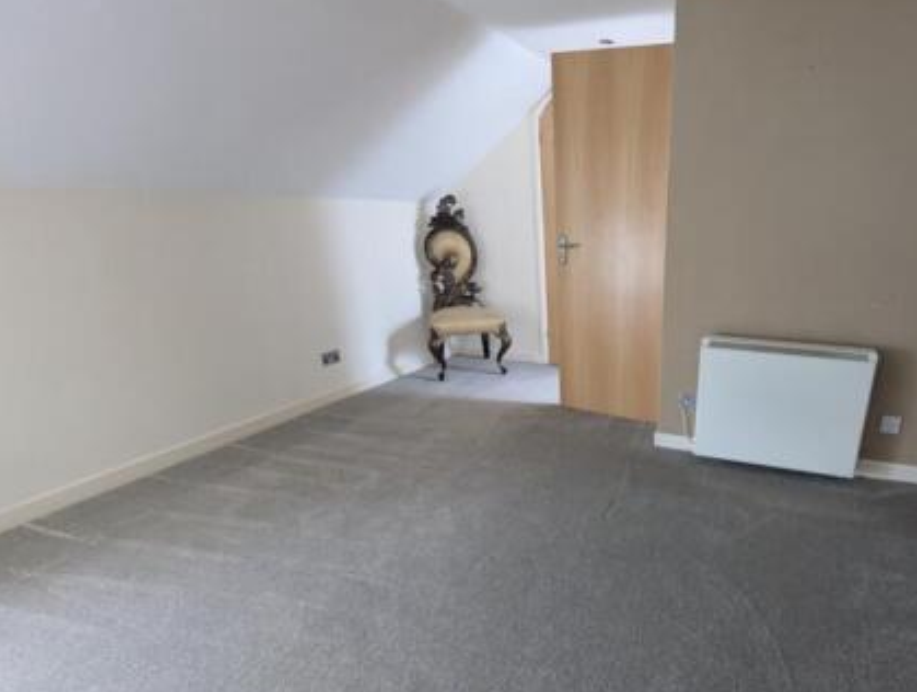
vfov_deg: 70.9
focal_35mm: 18
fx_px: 478
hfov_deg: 83.8
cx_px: 630
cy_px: 422
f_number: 2.2
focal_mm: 1.95
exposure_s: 1/89.2
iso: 612
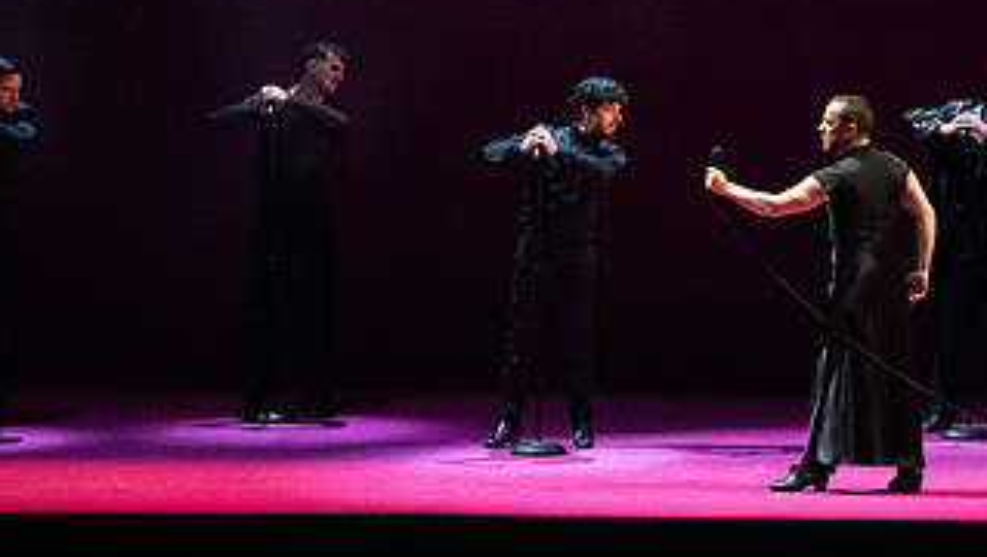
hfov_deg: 6.9
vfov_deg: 3.9
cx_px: 718
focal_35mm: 312
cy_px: 60
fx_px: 8172
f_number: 5.6
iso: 25600
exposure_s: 1/320
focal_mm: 164
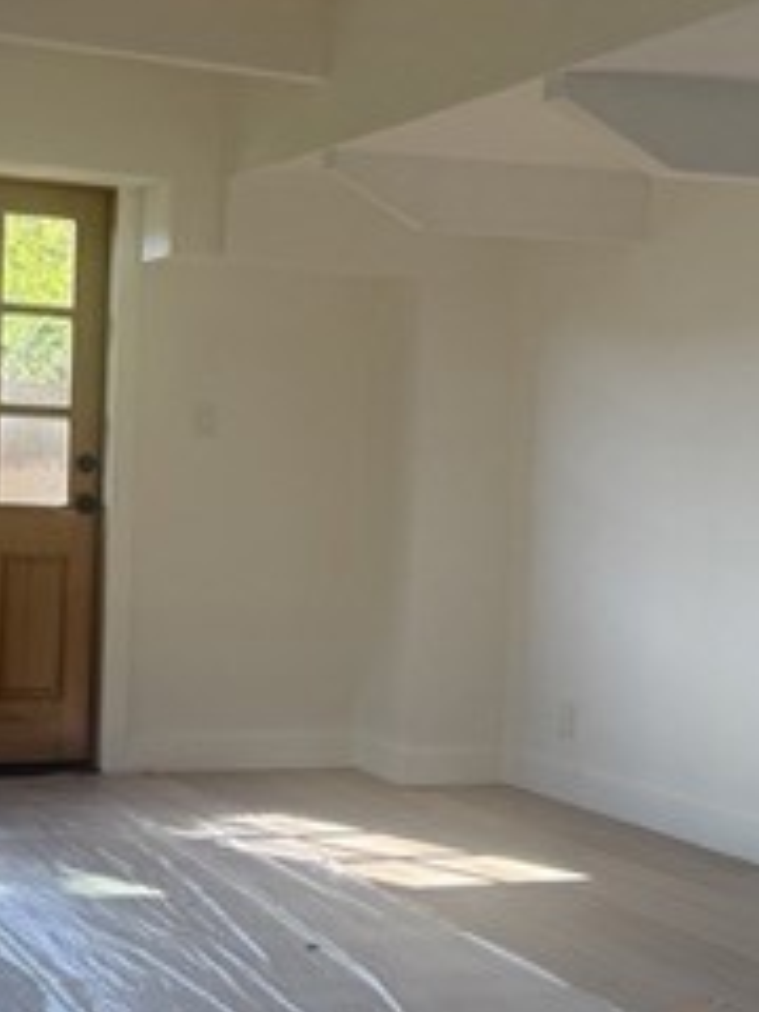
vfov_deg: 30.2
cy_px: 439
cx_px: 236
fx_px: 1871
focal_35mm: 64
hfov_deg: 22.8
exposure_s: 1/176
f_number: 1.78
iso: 80
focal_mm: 6.76
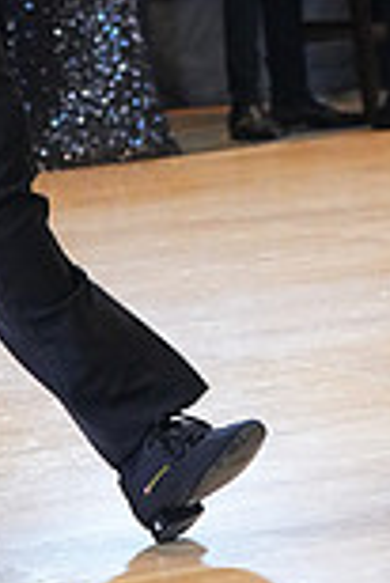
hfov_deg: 5.2
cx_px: 316
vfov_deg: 7.7
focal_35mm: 264
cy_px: -148
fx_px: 4280
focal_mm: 70
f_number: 4.5
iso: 12800
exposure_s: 1/400
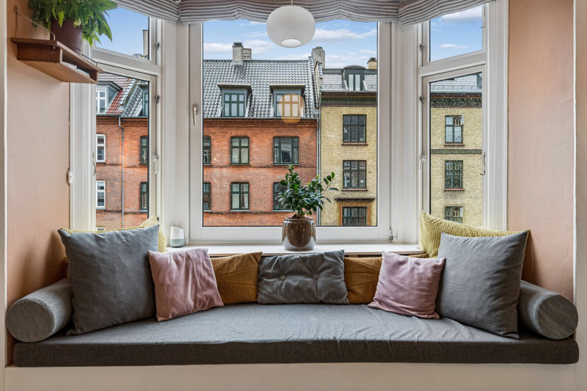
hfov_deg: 76.6
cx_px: 294
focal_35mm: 23
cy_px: 196
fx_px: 372
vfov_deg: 55.5
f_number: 7.1
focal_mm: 15.2
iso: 400
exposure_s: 1/15
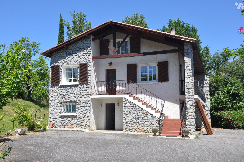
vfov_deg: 34.1
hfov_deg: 49.6
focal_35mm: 39
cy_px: 81
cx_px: 122
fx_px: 264
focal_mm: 26
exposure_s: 1/320
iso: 200
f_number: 9
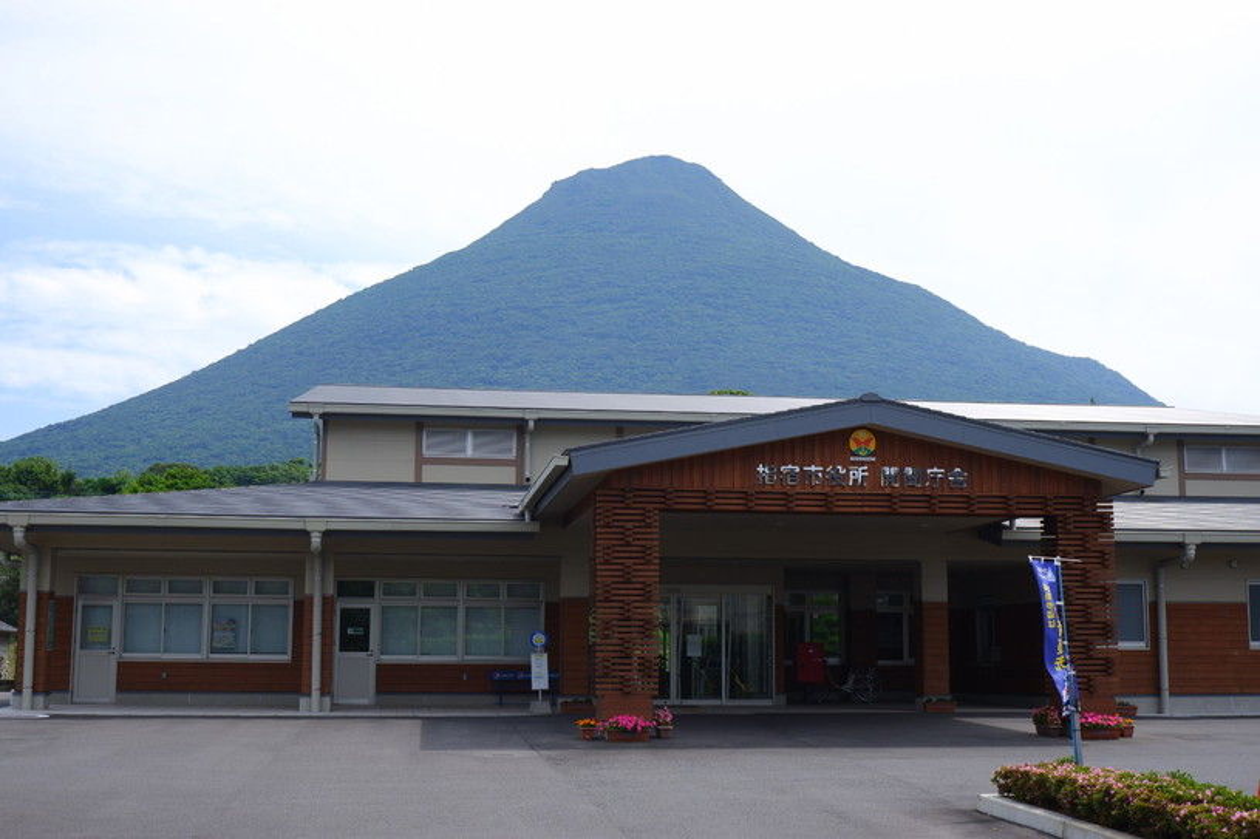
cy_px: 420
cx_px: 630
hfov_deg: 43.6
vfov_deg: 29.9
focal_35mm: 45
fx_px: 1575
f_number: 9
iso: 200
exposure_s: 1/320
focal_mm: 30.5
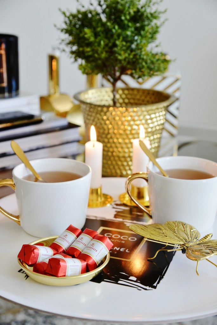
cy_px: 162
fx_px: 596
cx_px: 108
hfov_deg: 20.6
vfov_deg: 30.5
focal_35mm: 66
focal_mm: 66
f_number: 5.6
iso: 1600
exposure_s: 1/100
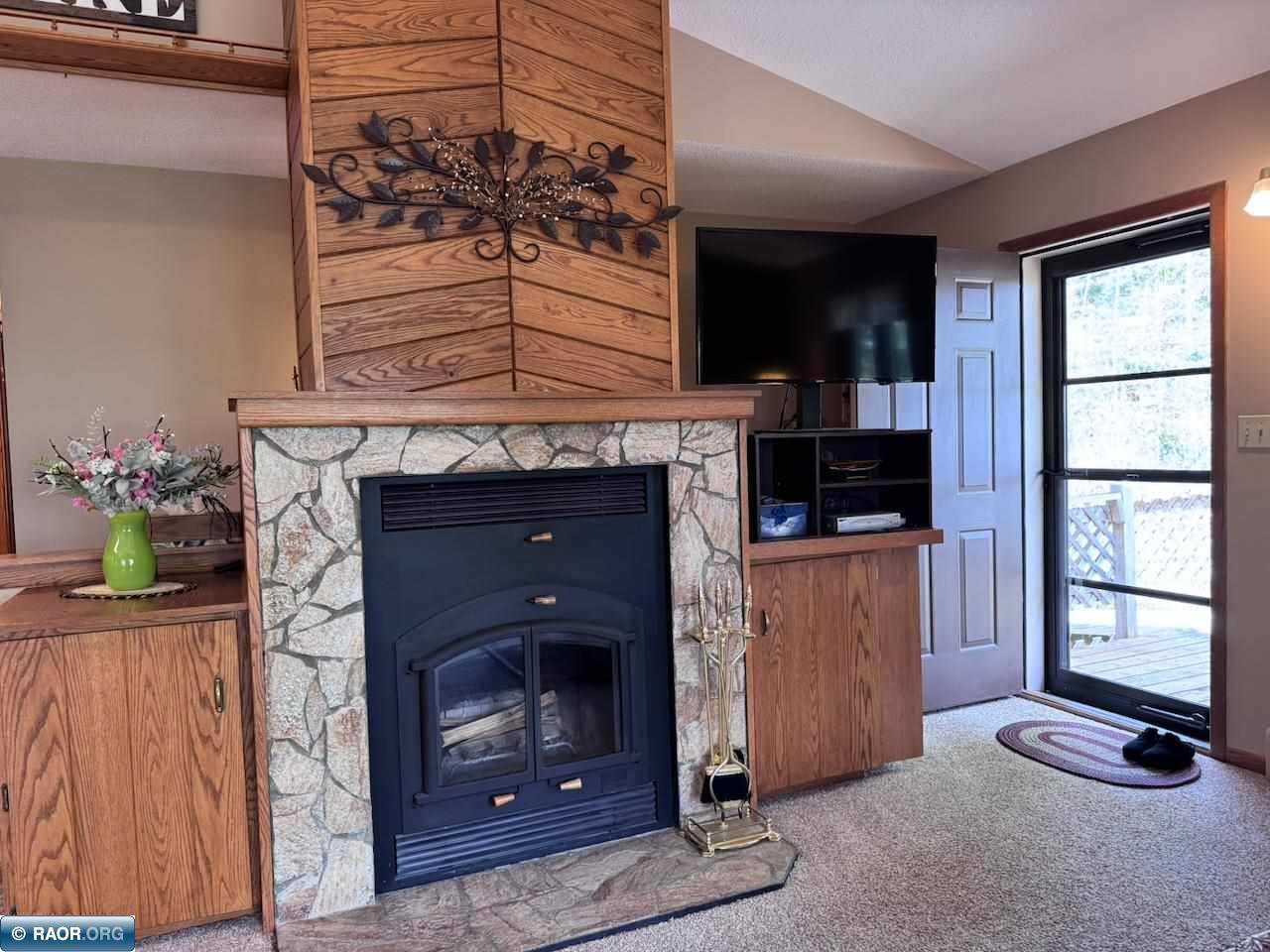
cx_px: 635
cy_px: 476
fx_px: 881
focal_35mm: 24
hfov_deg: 71.6
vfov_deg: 56.8
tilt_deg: -3.5
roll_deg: +1.6
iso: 200
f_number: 1.78
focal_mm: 6.76
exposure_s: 1/60
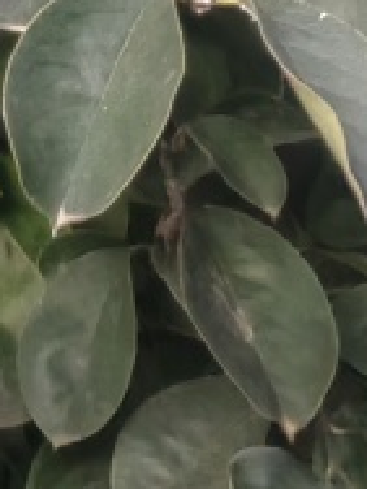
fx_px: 2163
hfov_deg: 8.5
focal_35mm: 153
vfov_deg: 10.7
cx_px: -625
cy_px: -745
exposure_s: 1/887
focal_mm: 5.52
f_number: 1.9
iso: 125
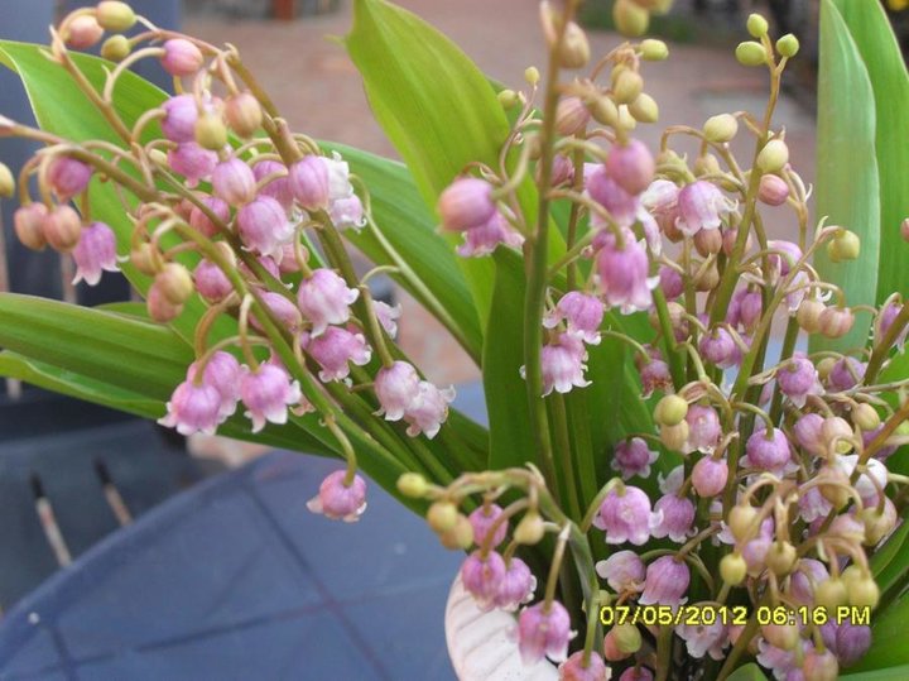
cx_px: 454
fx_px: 1312
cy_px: 340
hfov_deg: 38.2
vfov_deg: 29.1
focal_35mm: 50
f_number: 3.3
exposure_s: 1/125
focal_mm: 8.8
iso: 80
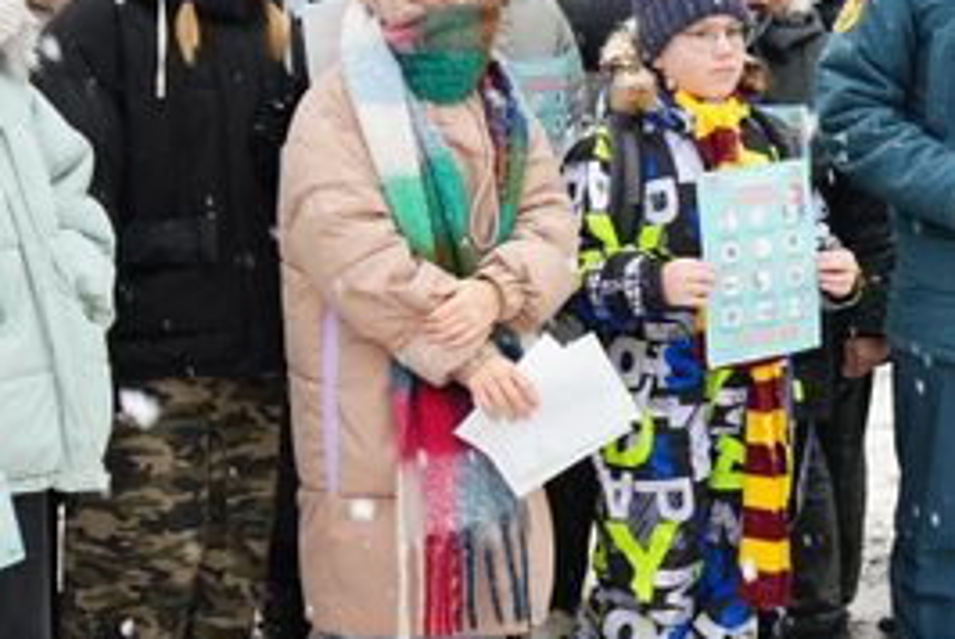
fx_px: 2788
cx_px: 878
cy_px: 409
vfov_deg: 13.1
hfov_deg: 19.1
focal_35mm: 105
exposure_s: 1/200
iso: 640
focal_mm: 40
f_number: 3.5
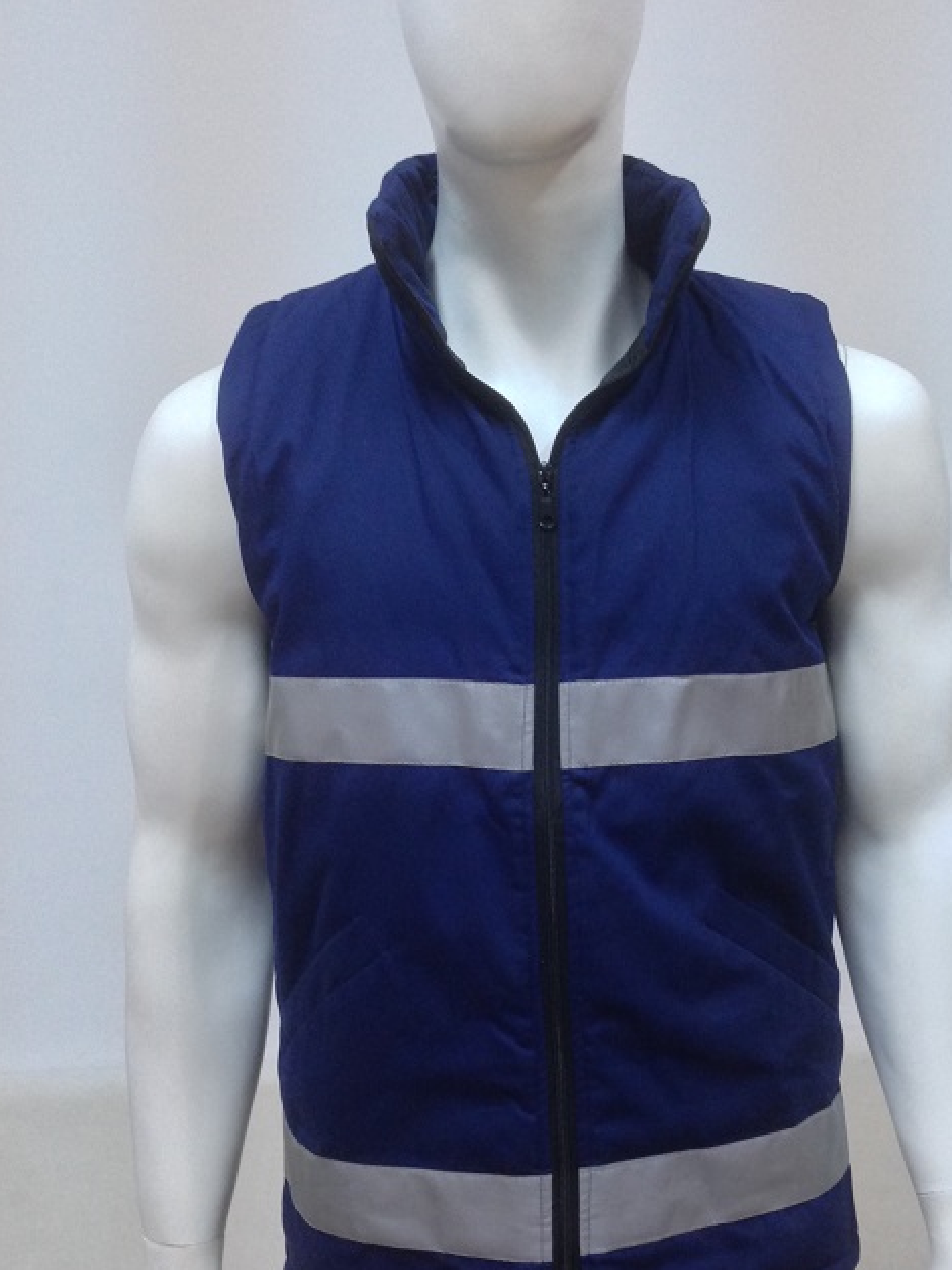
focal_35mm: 49
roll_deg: +1.2
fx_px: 1797
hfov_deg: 29.6
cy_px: 681
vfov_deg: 38.9
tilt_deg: -7.0
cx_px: 572
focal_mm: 4.12
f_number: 2.4
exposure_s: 1/20
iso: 100
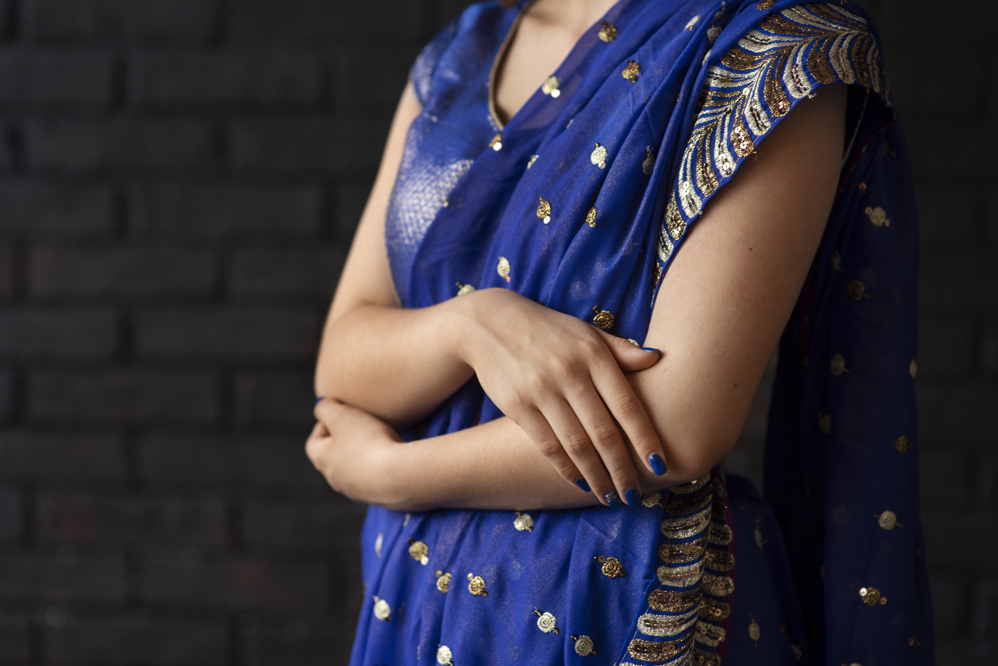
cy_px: 333
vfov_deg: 16.1
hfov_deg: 23.9
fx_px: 2357
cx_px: 499
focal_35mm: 85
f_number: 2.8
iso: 320
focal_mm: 85
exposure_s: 1/200
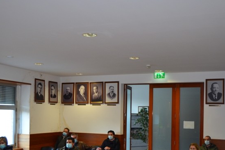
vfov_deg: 27.8
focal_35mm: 48
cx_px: 110
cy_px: 107
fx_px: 300
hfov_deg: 41.1
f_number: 4
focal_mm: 22
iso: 500
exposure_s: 1/60
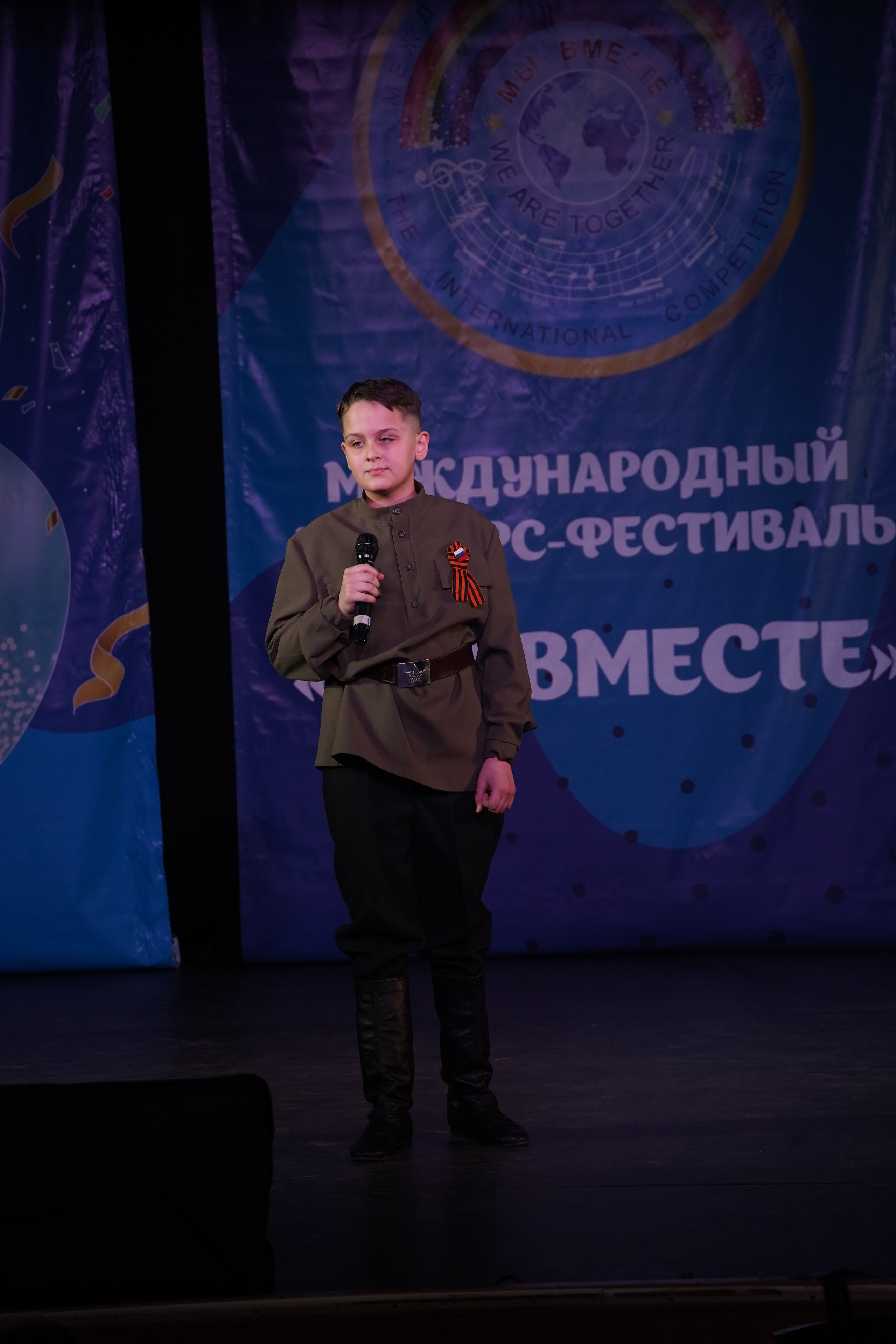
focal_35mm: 164
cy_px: 672
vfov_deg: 12.5
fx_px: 6122
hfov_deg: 8.4
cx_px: 448
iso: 1600
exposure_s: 1/250
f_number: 5.6
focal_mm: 164
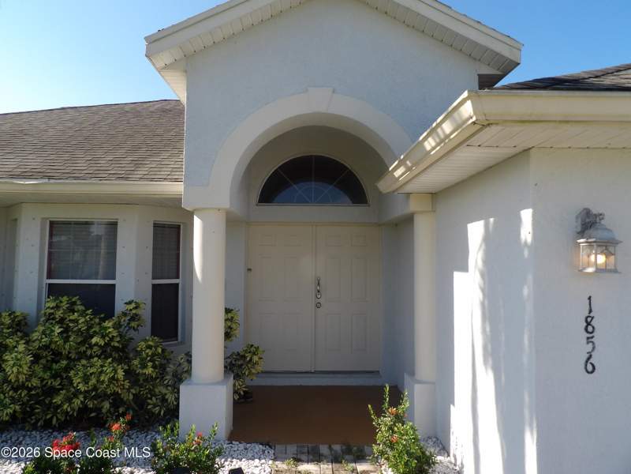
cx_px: 316
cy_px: 237
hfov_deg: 71.6
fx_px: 437
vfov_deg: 56.8
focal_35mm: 24
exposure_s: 1/664
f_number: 3.2
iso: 100
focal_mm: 4.3
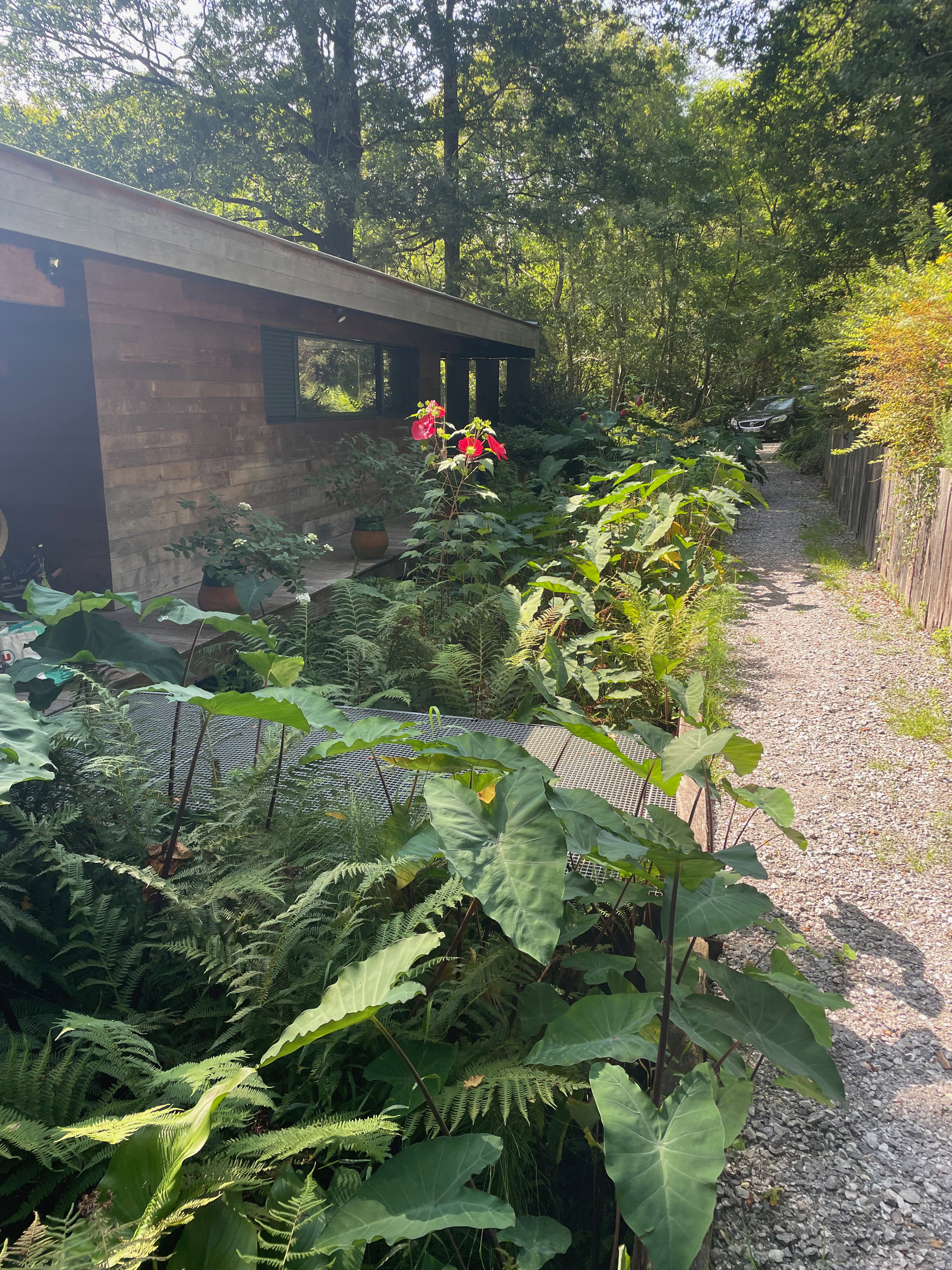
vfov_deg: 67.3
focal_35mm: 26
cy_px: 635
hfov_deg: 53.1
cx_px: 476
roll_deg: +0.2
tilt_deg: -13.2
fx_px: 953
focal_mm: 4.2
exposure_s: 1/297
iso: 32
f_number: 1.6
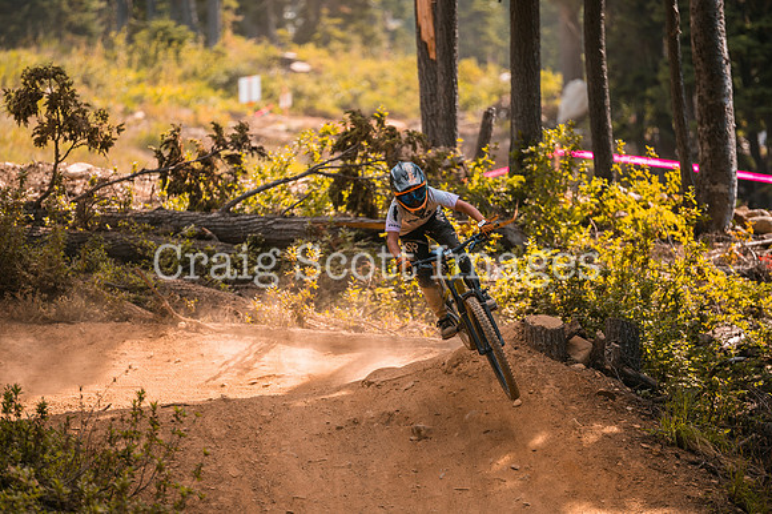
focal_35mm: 200
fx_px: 4286
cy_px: 257
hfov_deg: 10.3
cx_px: 386
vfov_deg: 6.9
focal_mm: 200
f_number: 2.8
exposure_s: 1/1600
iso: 200
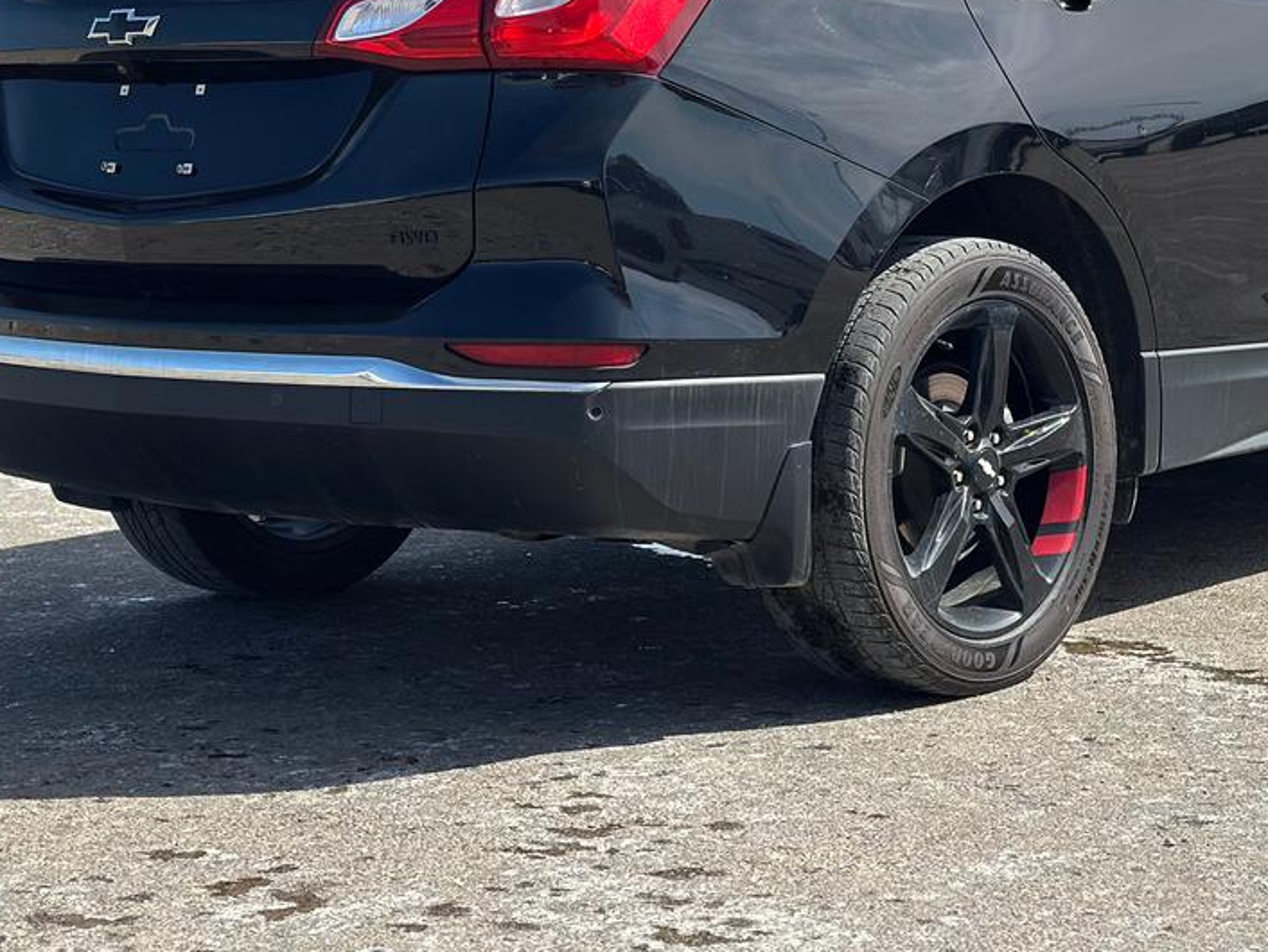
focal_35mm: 87
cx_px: 785
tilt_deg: -1.4
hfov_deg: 22.4
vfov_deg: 16.8
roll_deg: +2.1
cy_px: 120
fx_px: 3188
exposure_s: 1/5263
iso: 100
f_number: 1.78
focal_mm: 6.86
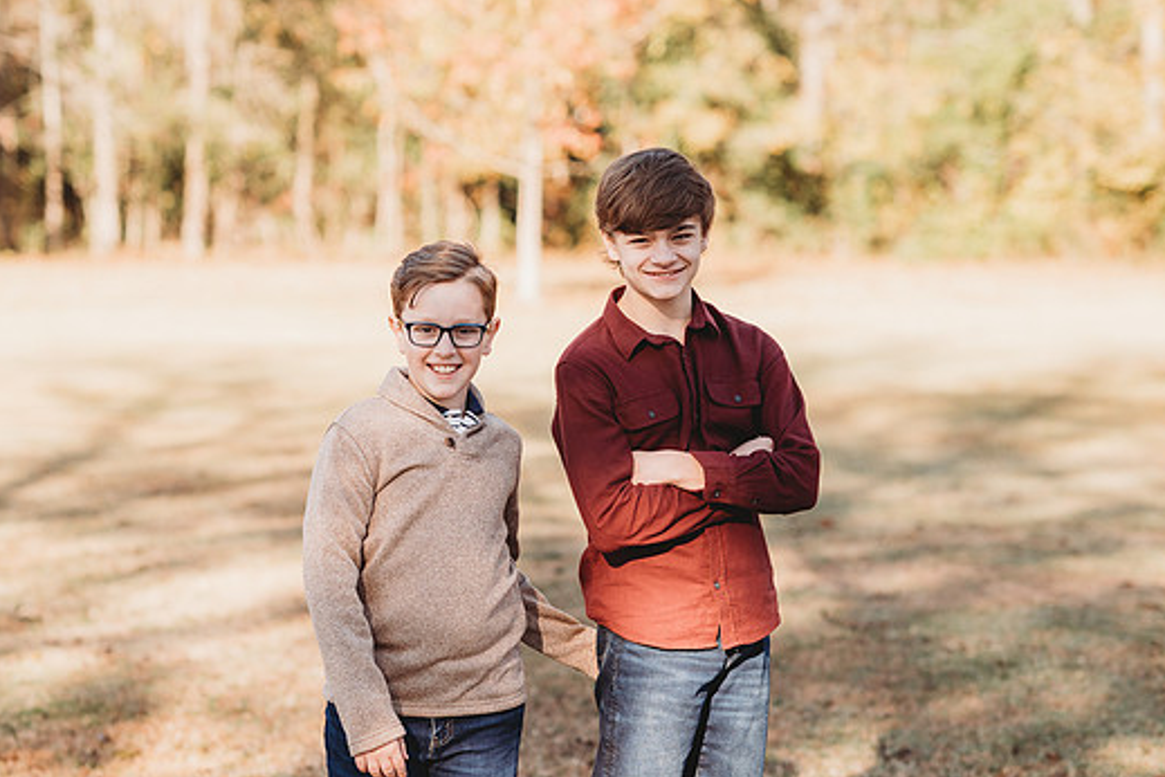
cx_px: 539
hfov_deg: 21.5
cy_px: 374
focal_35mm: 95
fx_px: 3074
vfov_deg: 14.4
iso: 200
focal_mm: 85
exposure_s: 1/1000
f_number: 2.5
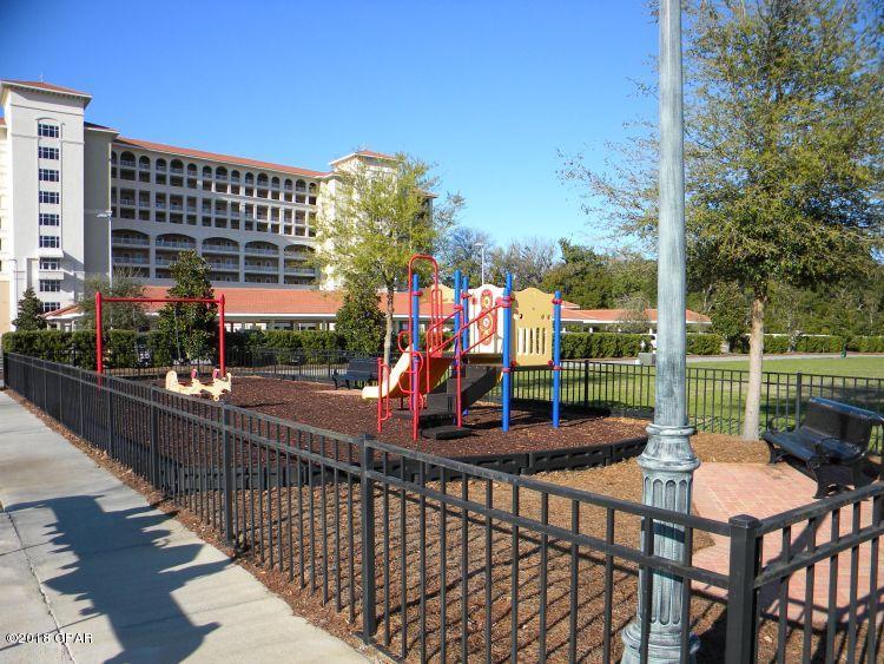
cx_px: 442
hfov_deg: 63.4
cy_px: 332
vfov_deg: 49.8
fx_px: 715
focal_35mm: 28
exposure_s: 1/710
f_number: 3.5
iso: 80
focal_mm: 5
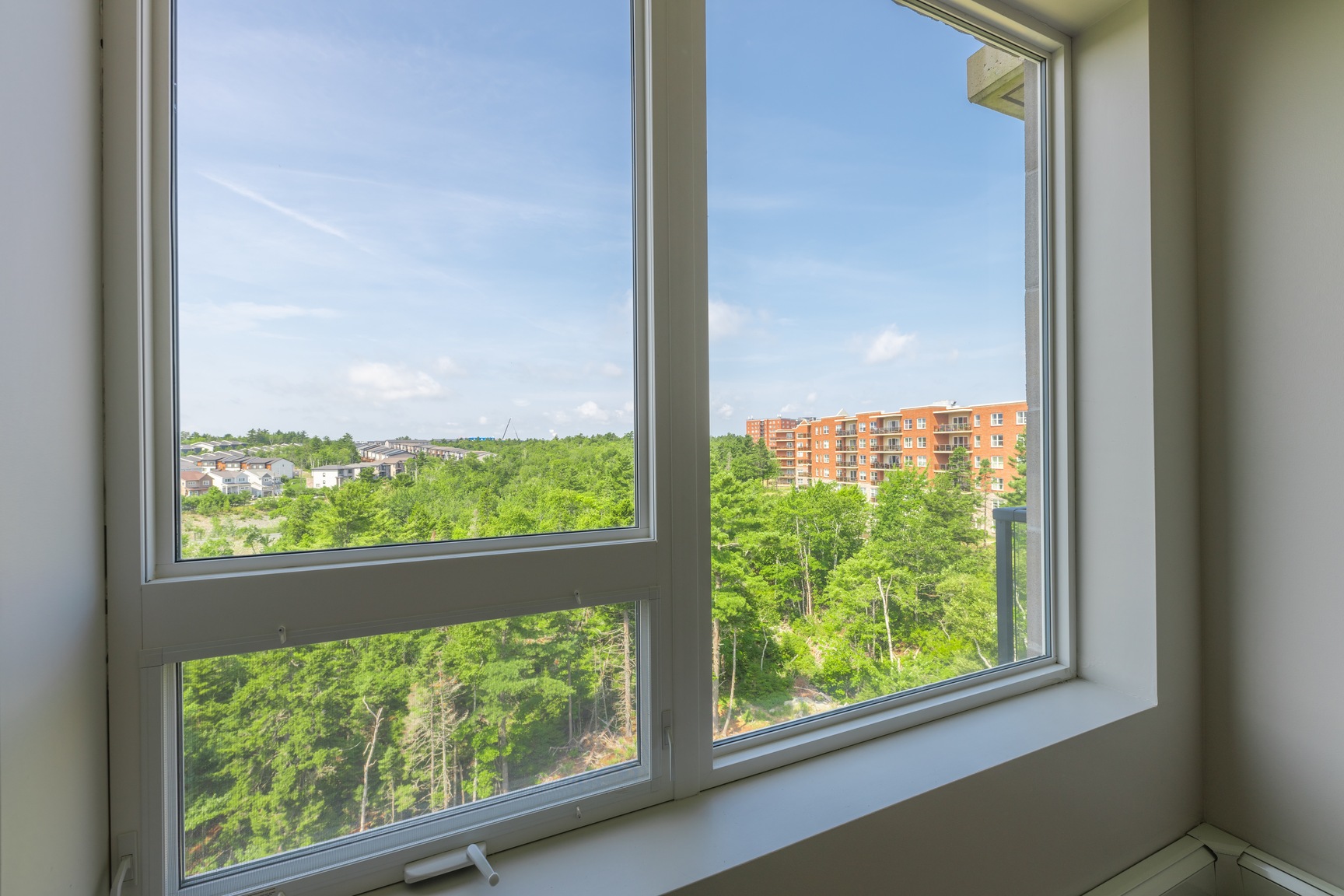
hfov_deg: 104.3
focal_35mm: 14
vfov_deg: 81.2
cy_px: 448
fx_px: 523
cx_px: 672
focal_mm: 14
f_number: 8
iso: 80
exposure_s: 1/80
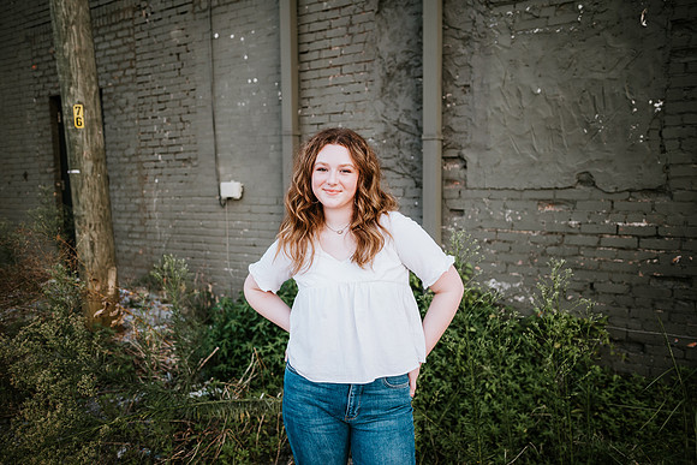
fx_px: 474
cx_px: 348
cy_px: 232
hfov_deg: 72.7
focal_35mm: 24
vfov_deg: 52.3
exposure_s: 1/400
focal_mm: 24
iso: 125
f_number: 2
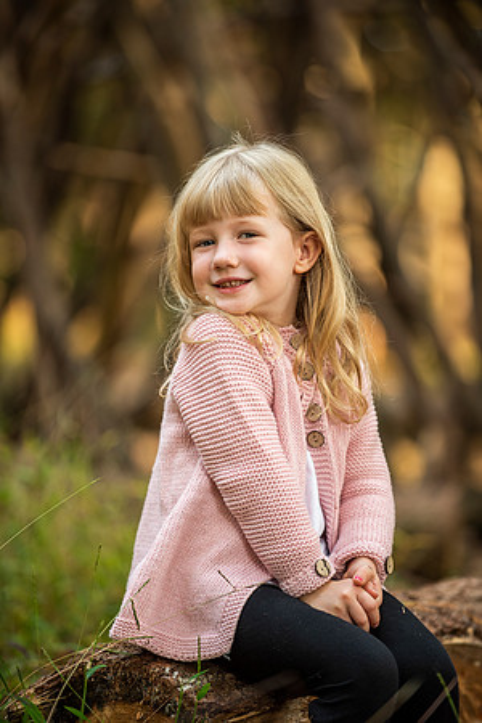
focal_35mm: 170
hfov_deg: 8.1
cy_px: 362
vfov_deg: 12.1
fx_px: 3414
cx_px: 241
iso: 250
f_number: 2.8
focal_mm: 170
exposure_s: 1/100
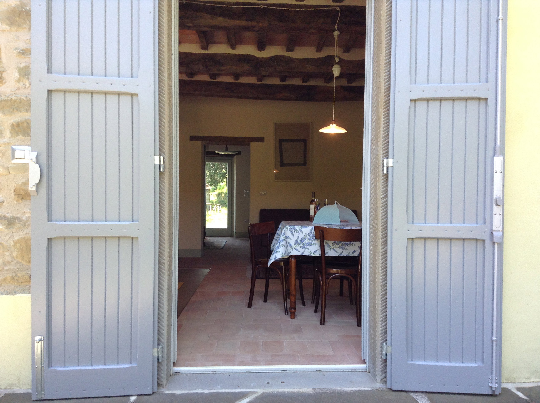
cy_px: 202
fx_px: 514
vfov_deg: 42.8
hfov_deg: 55.4
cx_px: 270
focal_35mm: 33
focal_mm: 3.3
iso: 50
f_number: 2.4
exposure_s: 1/120
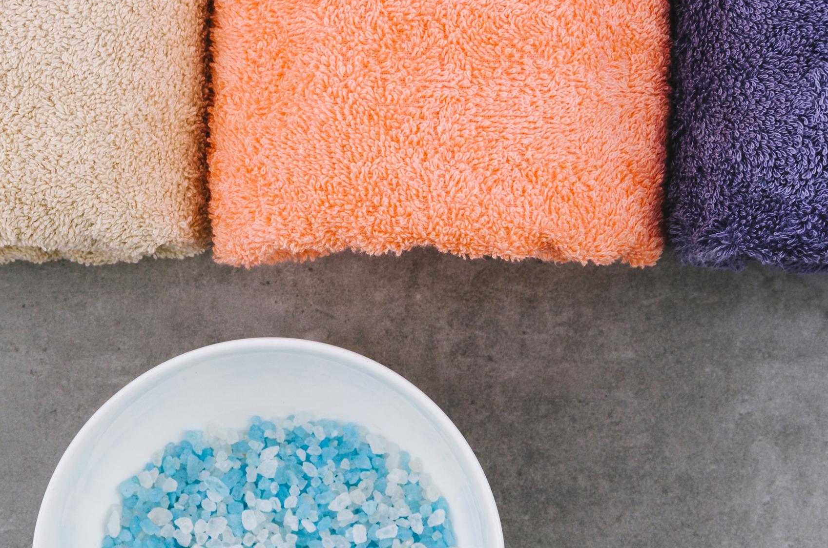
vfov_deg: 18.1
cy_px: 349
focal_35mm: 75
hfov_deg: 26.9
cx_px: 272
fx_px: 1721
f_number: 6.3
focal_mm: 26
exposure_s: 1/60
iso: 100
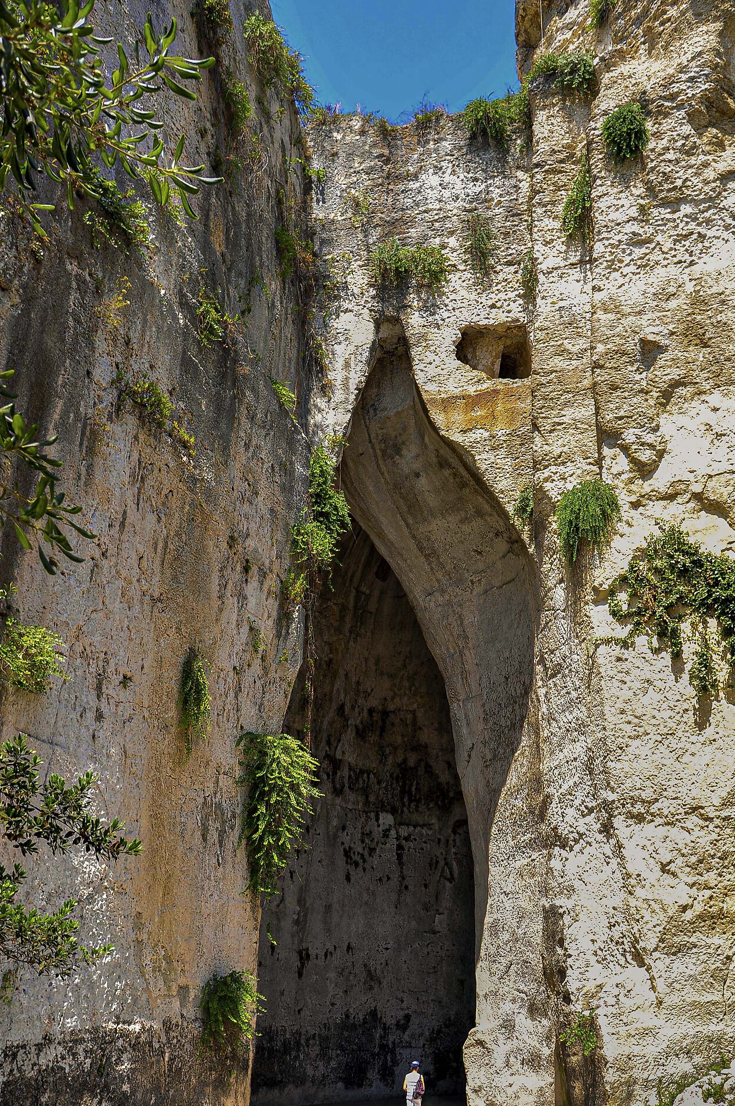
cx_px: 432
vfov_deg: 56.9
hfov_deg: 39.8
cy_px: 659
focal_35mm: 33
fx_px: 1012
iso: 200
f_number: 7.1
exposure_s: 1/160
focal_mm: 26
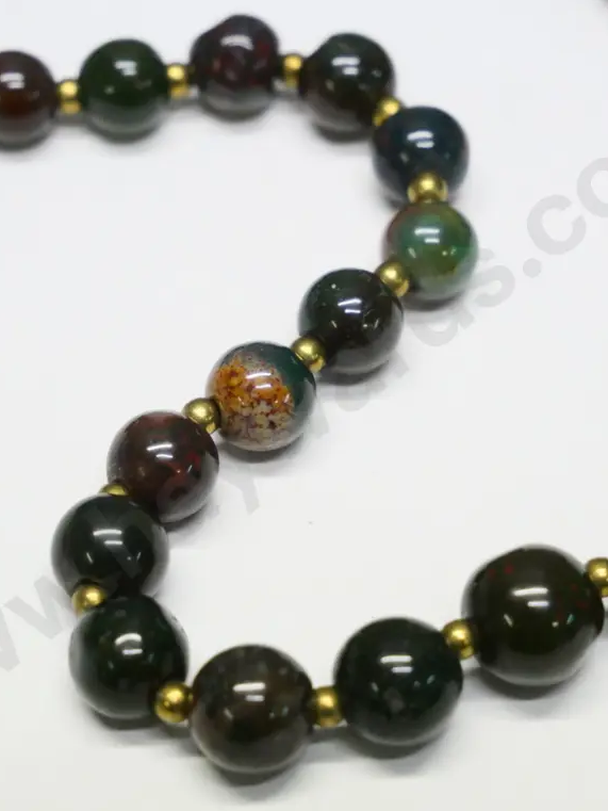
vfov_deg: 14.1
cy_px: 407
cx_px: 312
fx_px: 3278
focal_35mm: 140
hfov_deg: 10.6
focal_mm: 52
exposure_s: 1/200
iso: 3200
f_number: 5.6
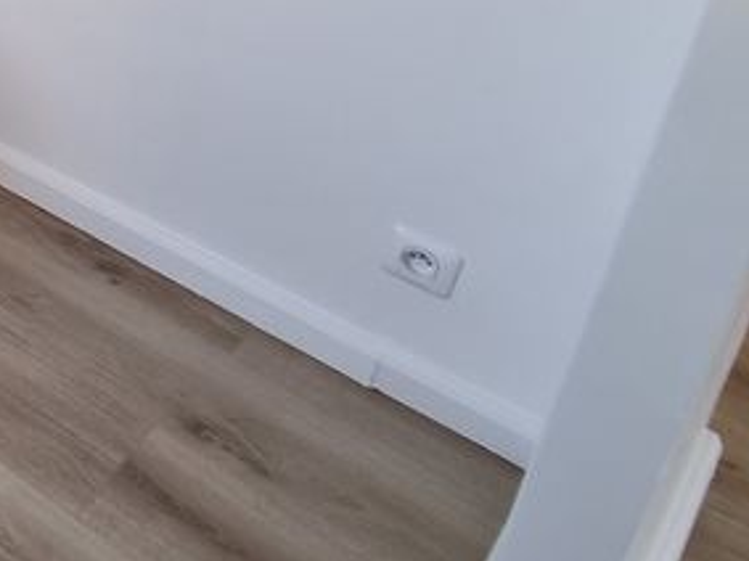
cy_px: -220
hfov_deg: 24.6
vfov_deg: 25.7
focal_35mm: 46
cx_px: -508
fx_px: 995
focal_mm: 2.2
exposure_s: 1/50
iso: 125
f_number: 2.2
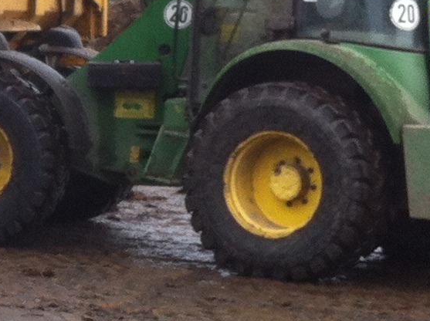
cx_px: -306
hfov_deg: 11.4
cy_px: 181
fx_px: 2022
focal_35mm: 163
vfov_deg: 9.1
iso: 80
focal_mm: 3.85
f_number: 2.8
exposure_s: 1/150
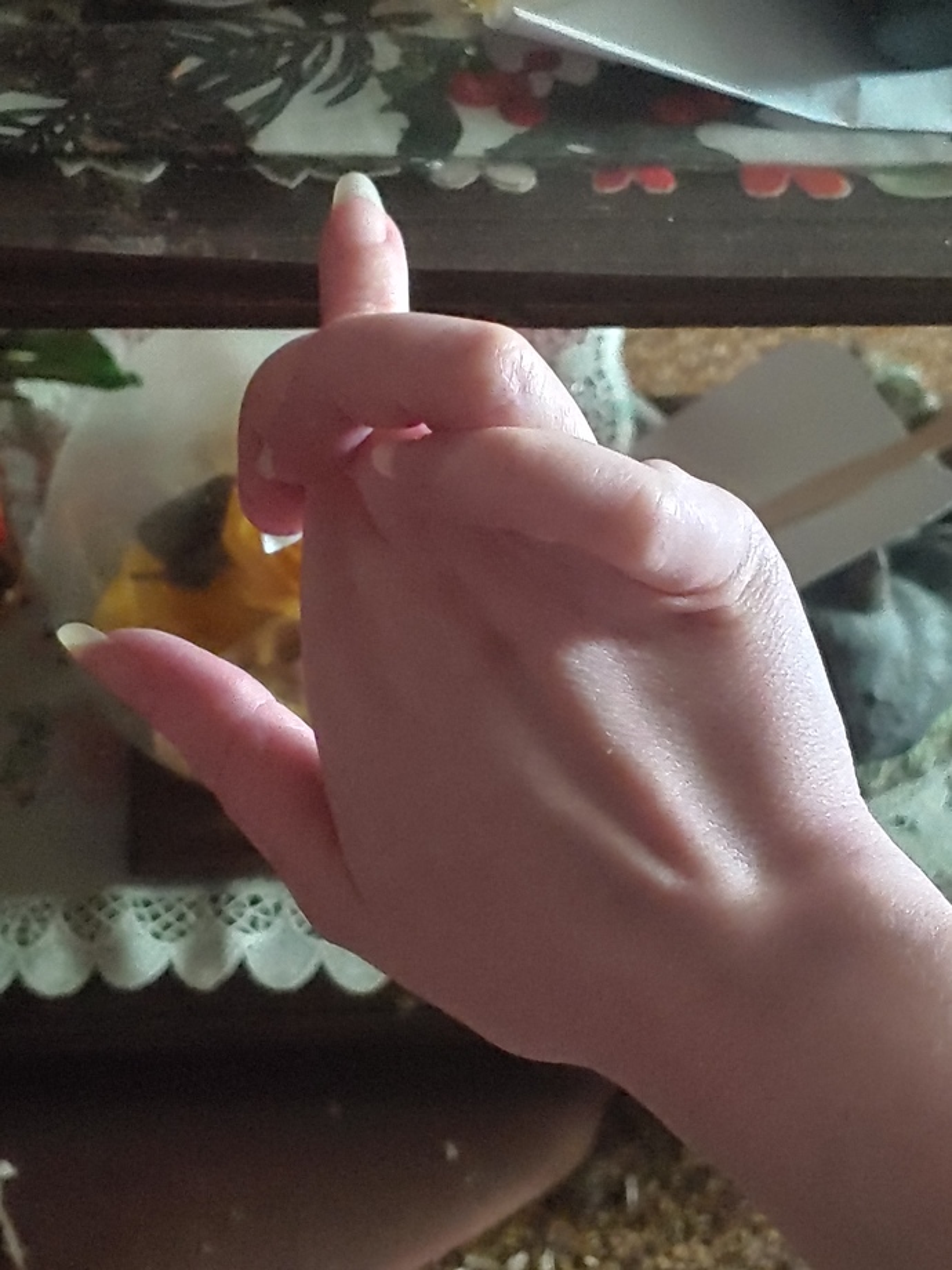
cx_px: 476
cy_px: 635
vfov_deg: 40.4
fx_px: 1723
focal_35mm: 47
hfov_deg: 30.9
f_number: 1.5
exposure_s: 1/12
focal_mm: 4.23
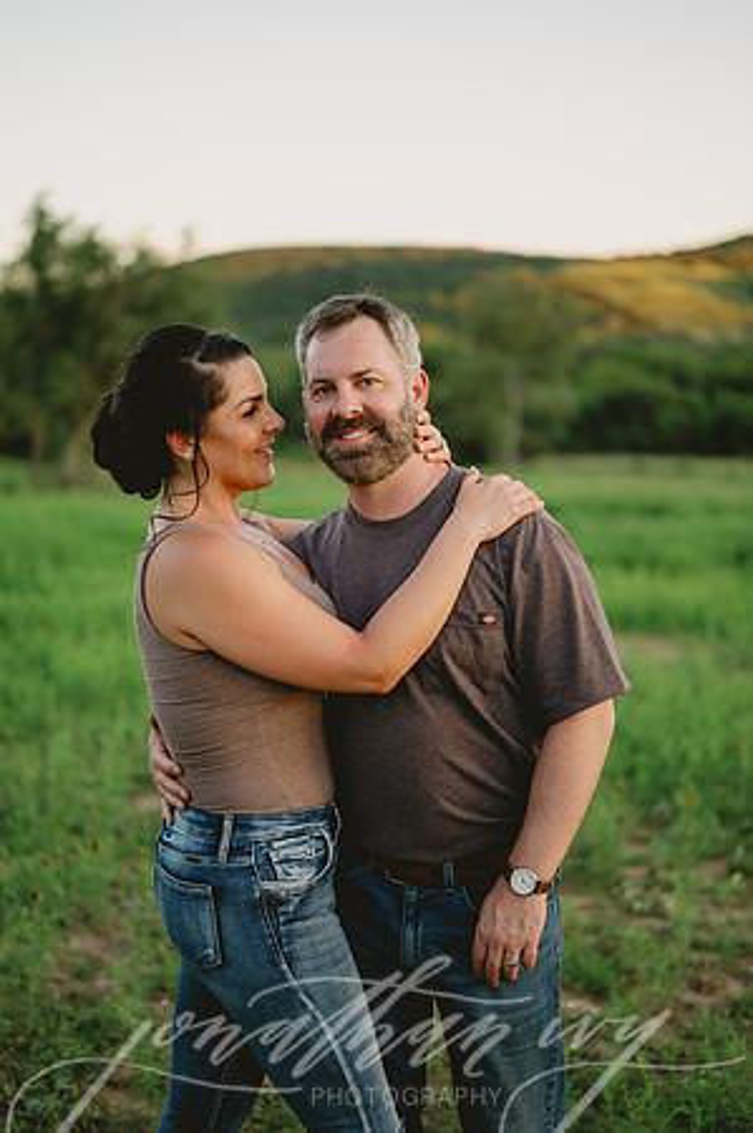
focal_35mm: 50
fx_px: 1572
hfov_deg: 26.9
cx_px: 376
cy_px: 566
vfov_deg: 39.6
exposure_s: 1/500
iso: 125
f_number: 1.8
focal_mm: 50
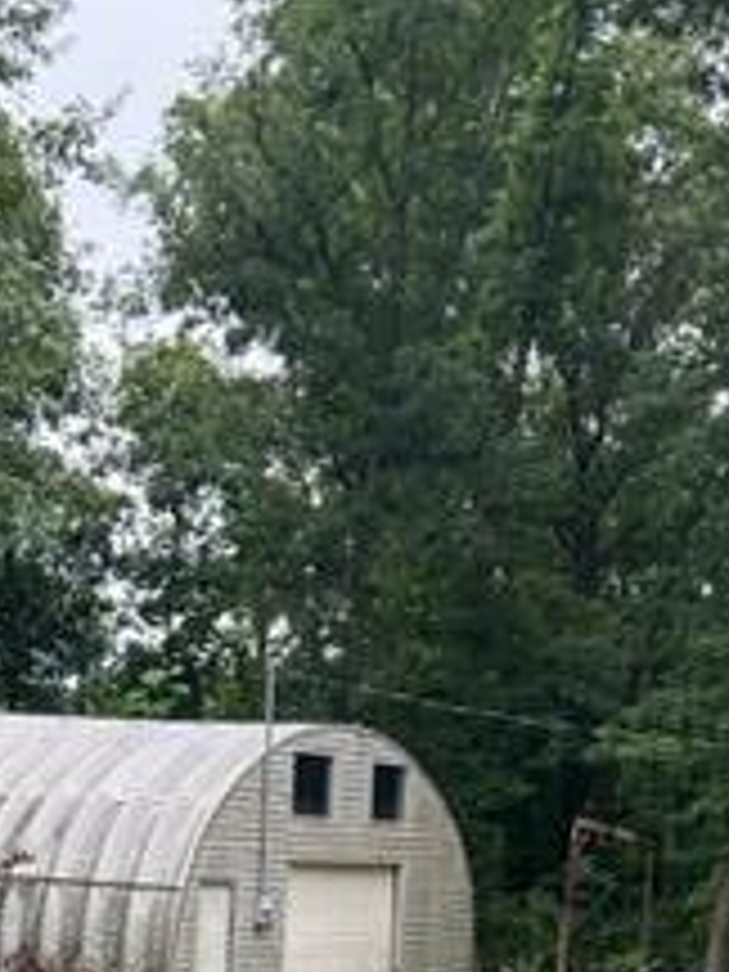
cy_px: 1066
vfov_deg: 23.8
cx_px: 261
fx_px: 2162
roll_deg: -3.8
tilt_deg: -5.4
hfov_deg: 19.1
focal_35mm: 77
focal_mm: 5.7
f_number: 1.5
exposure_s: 1/780
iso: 50
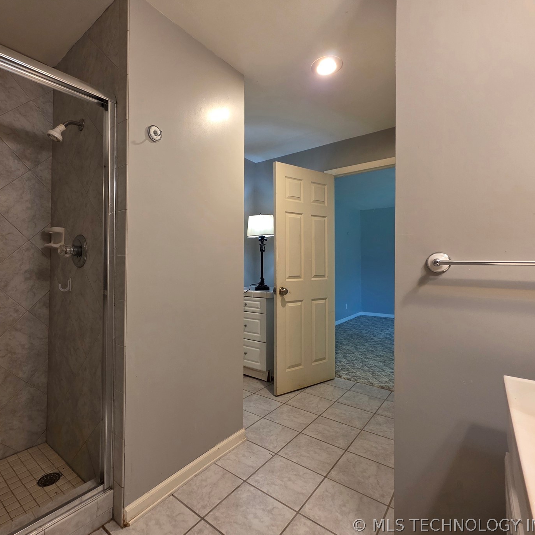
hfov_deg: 86.9
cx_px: 230
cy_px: 259
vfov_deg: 87.4
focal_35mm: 16
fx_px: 280
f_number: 1.9
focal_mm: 2.2
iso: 200
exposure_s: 1/60.2
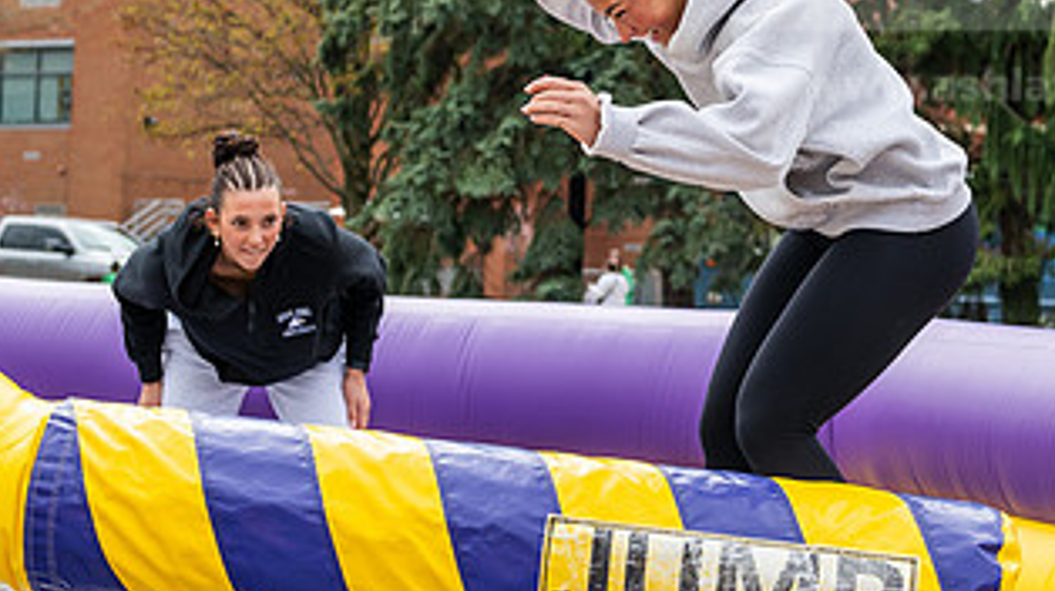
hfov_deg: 22.9
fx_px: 2599
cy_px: 156
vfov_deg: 12.9
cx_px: 652
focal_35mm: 93
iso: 160
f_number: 3.5
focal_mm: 48
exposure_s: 1/1000
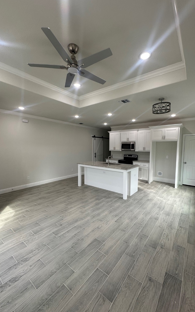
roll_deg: -0.2
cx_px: 103
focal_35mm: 15
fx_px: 128
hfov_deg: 74.7
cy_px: 157
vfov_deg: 101.5
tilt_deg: -4.5
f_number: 2.2
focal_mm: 2.22
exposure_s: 1/120
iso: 80
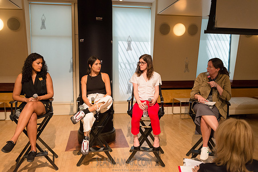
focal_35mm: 32
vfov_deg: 41.1
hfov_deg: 58.7
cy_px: 86
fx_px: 229
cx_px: 129
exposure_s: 1/400
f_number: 4
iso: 2500
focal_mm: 32
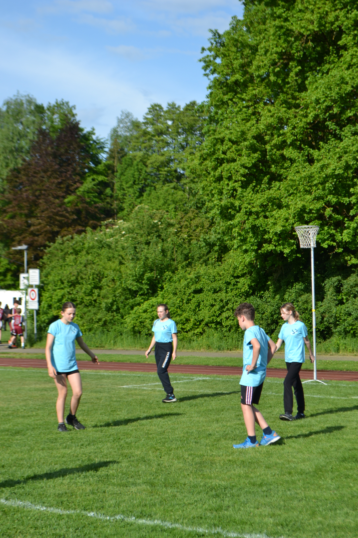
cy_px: 269
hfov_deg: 16.6
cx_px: 179
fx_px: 1231
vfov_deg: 24.6
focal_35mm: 82
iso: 100
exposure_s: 1/250
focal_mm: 55
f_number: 8
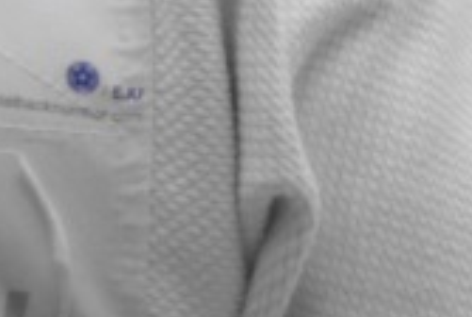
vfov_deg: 0.5
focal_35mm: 2755
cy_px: -531
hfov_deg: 0.7
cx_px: -153
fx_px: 36185
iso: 1800
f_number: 6.3
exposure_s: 1/250
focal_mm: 300
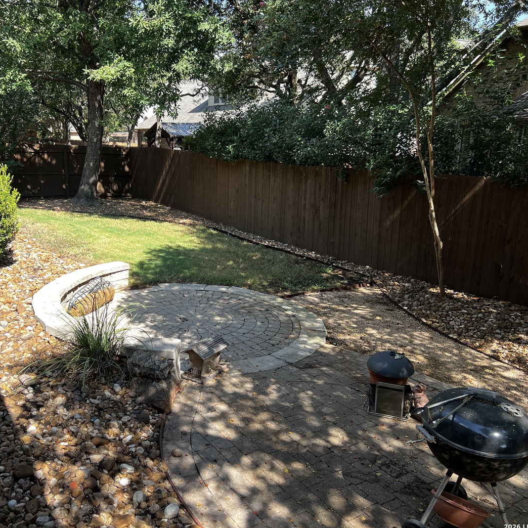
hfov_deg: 52.0
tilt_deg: -13.8
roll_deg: +0.5
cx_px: 200
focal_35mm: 31
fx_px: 535
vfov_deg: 52.5
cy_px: 264
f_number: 1.5
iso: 50
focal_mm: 5.7
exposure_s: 1/380
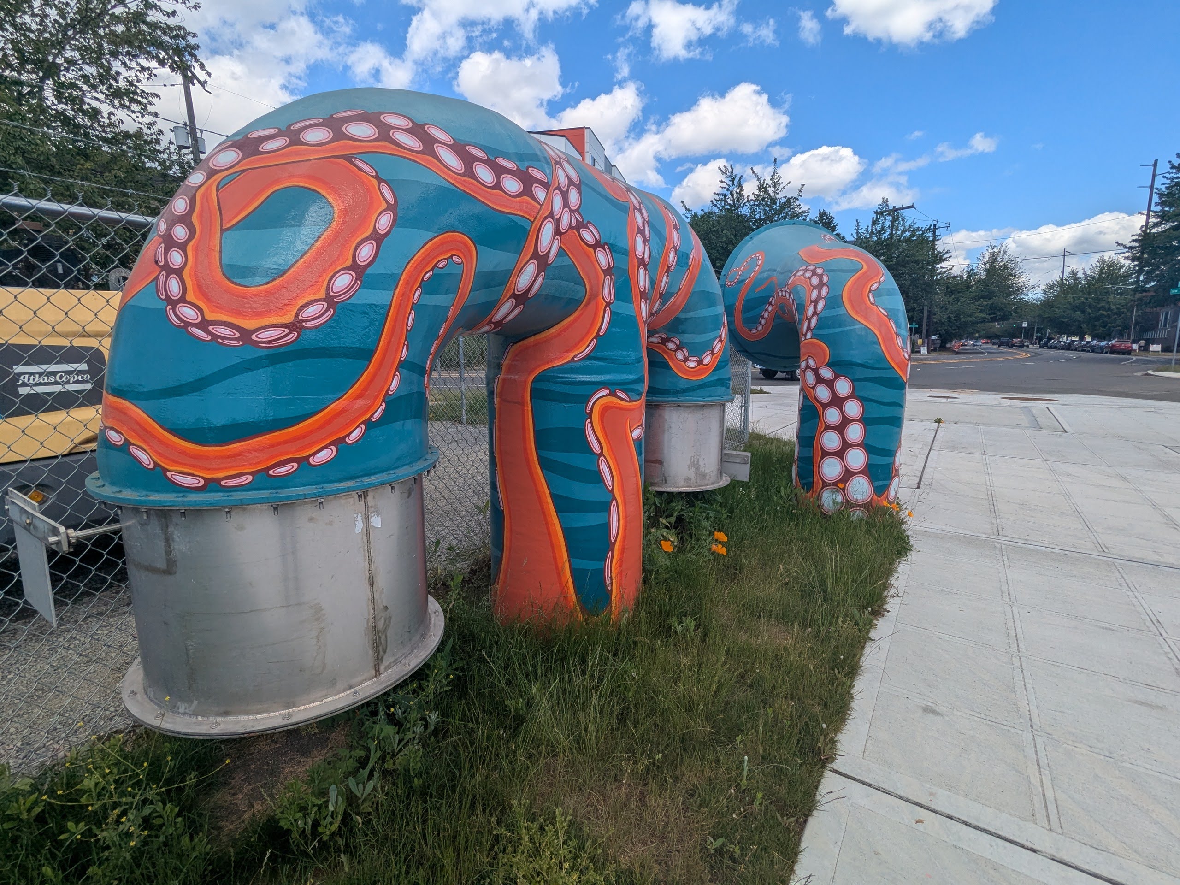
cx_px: 590
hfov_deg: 94.5
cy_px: 442
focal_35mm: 16
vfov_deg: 78.1
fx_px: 545
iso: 52
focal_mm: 2.35
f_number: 2.2
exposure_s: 1/1603
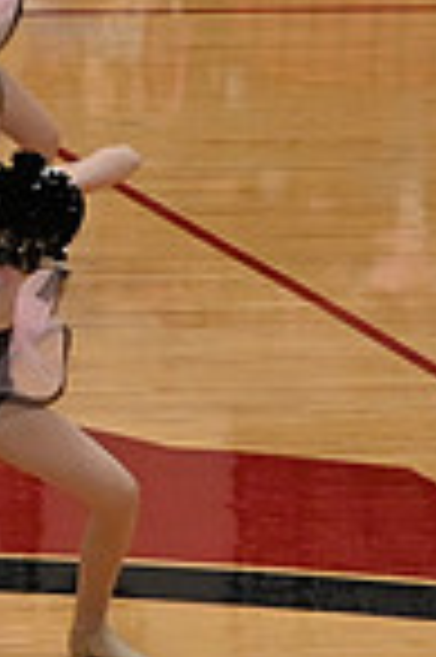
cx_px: -832
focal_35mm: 418
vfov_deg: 4.9
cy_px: 83
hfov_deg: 3.2
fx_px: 7611
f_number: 4
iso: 5000
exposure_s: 1/400
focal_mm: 70
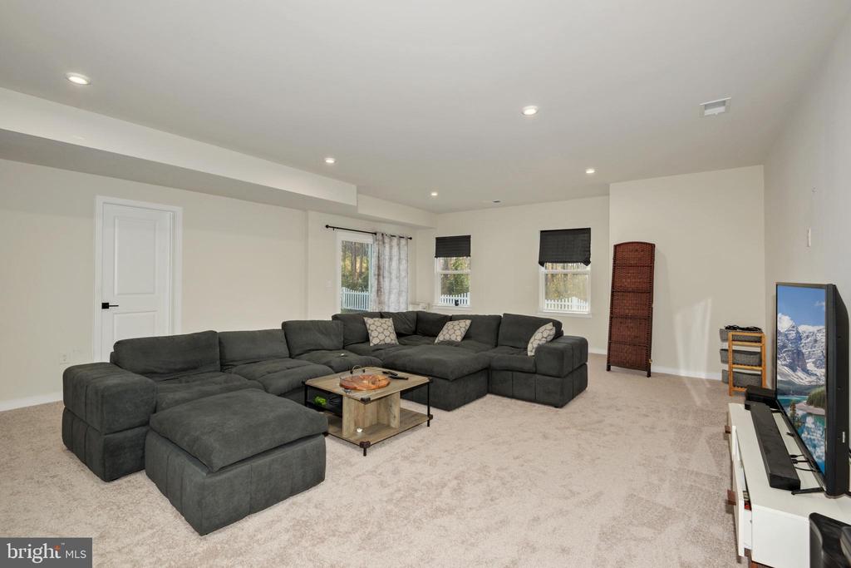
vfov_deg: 73.8
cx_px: 426
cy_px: 284
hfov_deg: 96.7
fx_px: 378
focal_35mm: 16
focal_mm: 16
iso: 200
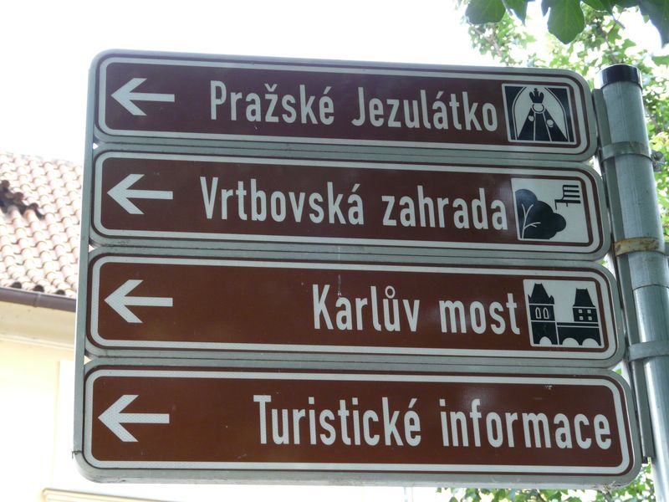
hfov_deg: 23.6
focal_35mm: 83
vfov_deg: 17.8
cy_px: 251
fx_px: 1604
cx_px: 334
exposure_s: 1/50
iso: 160
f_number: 3.6
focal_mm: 13.6
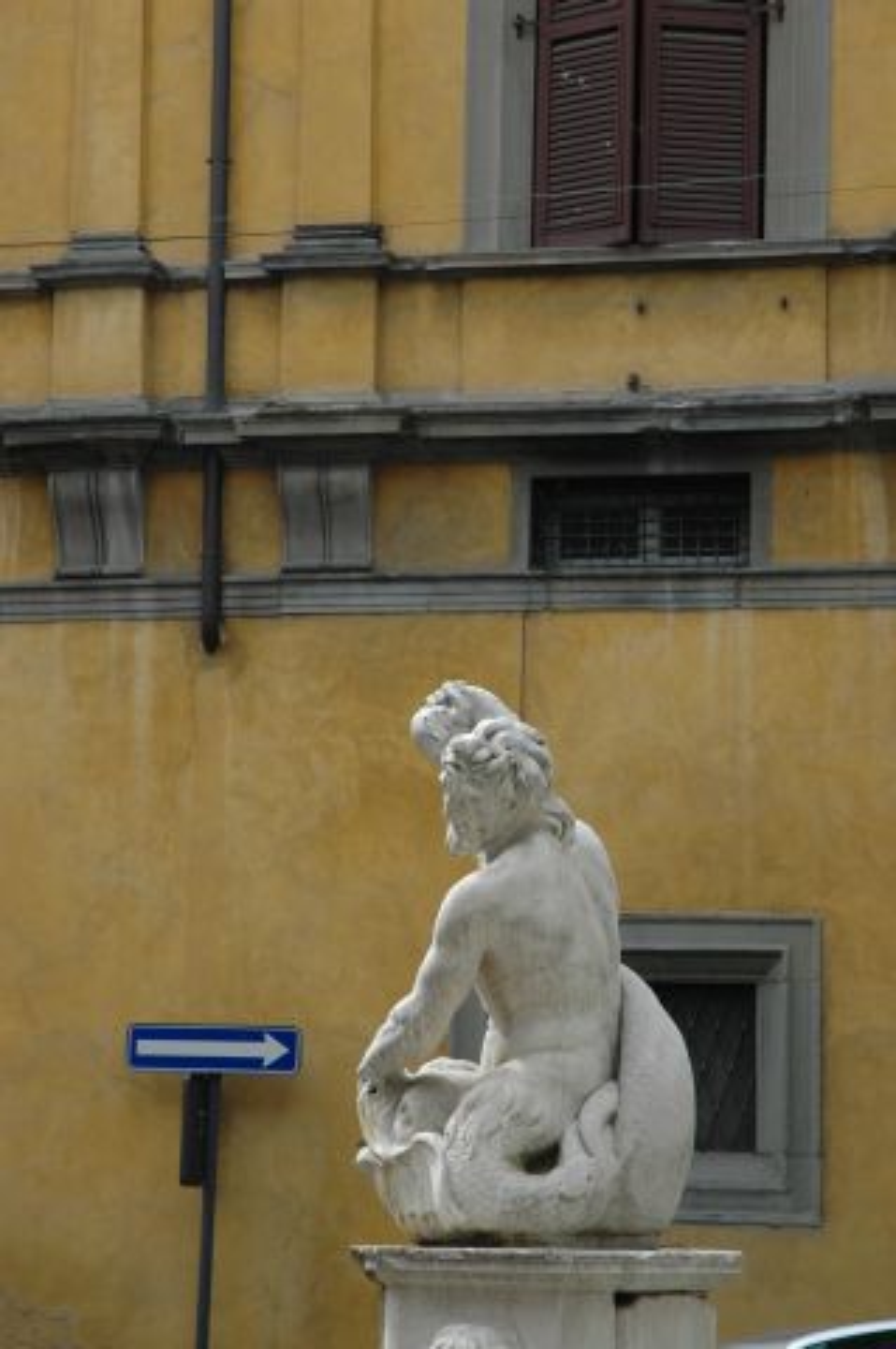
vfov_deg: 19.5
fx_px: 3928
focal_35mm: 105
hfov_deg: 13.0
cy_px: 674
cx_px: 448
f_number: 8
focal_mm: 70
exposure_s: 1/250
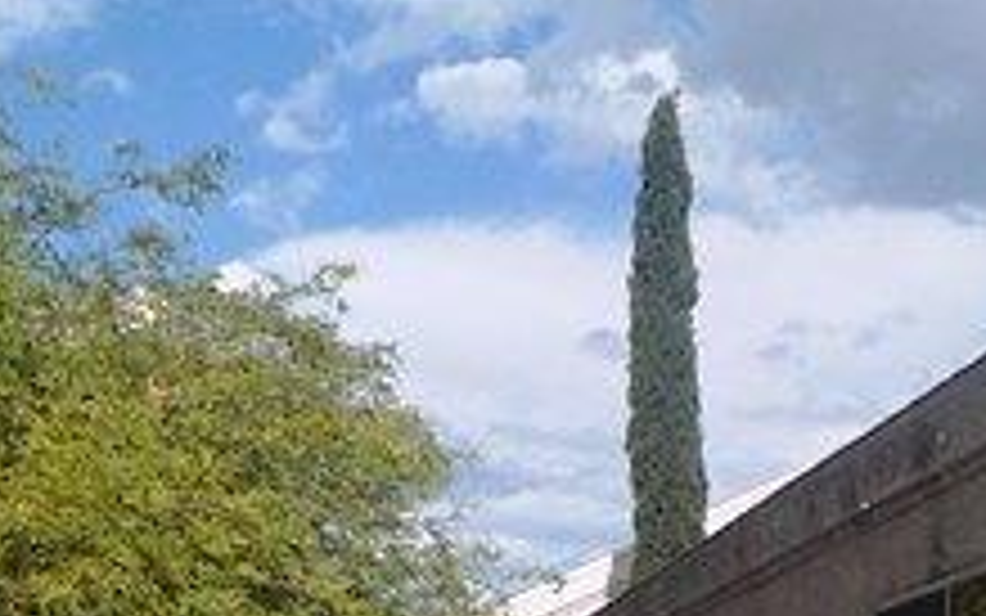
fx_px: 2500
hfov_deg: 22.1
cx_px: 243
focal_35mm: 93
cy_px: 1003
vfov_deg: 13.1
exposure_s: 1/640
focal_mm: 4.1
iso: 125
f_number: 6.6
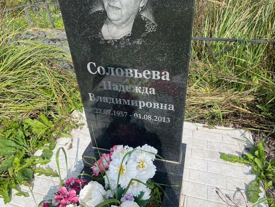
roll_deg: -5.3
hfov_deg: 67.3
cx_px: 138
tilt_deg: -36.0
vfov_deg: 53.1
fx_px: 207
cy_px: 104
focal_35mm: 26
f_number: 1.6
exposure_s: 1/2681
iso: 32
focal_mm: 4.2
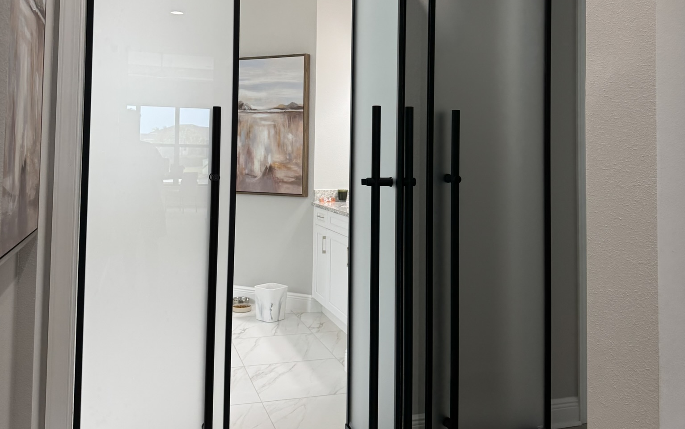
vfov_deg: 36.7
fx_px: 635
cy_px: 125
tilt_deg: +2.9
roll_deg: -0.7
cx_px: 343
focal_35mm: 34
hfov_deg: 56.7
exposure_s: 1/120
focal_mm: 6.76
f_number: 1.78
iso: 160
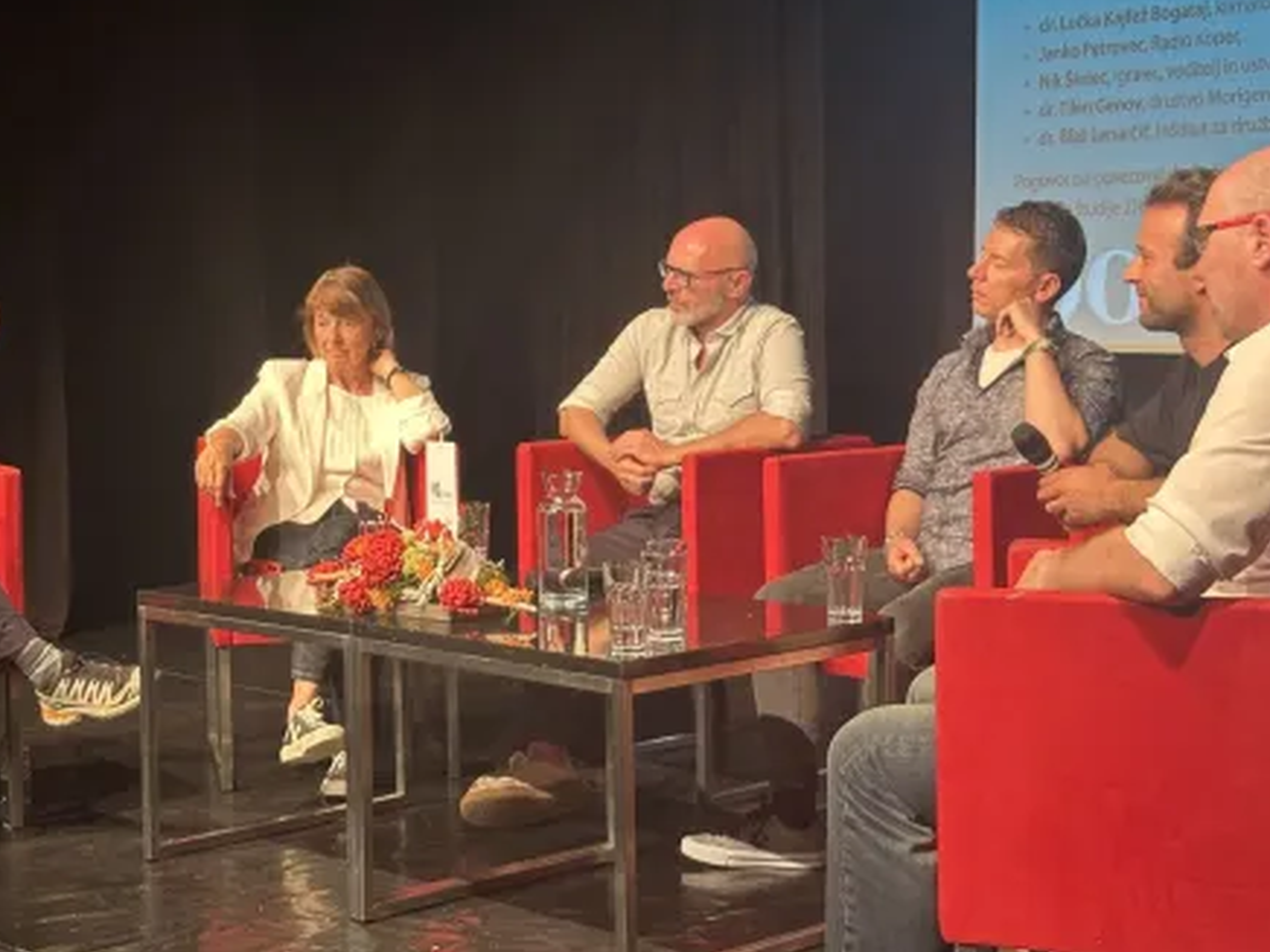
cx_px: 466
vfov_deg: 22.2
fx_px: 2421
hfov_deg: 29.3
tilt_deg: -1.9
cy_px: 352
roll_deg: +1.2
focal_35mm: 66
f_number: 1.78
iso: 160
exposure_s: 1/60
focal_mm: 6.86
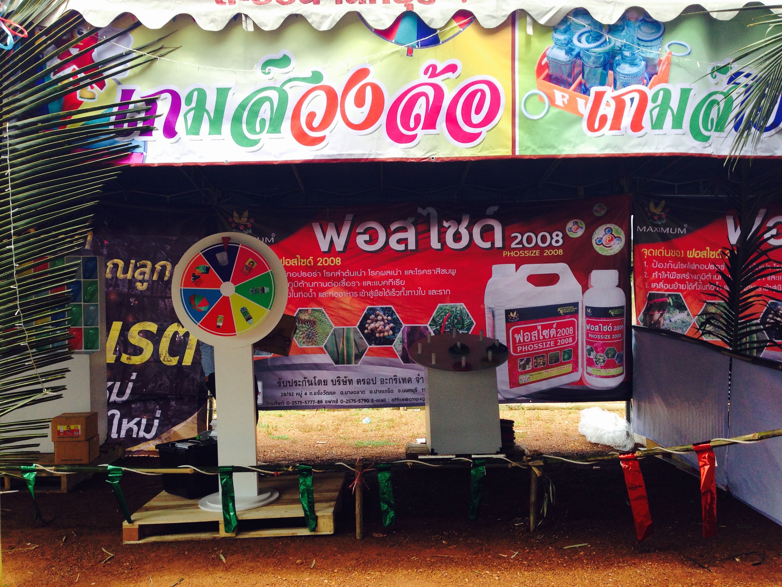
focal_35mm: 33
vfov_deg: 42.9
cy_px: 294
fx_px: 745
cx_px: 391
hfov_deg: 55.4
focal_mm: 4.12
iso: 50
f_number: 2.4
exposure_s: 1/433
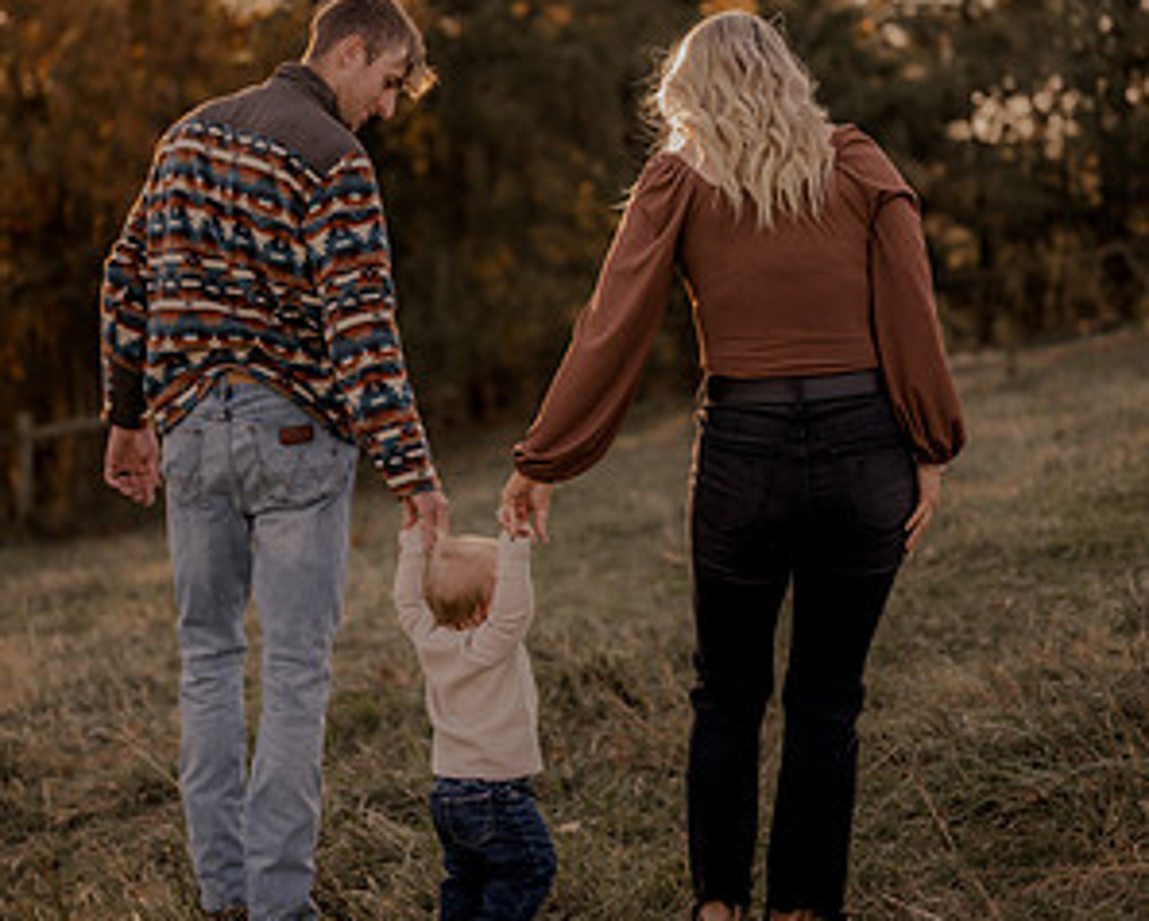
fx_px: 2416
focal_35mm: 71
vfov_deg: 21.5
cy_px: 310
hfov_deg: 26.8
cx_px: 576
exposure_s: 1/1250
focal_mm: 50
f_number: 1.8
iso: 250
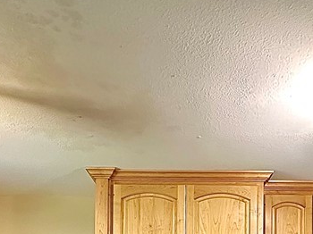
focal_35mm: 41
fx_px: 370
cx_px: 192
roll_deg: -0.5
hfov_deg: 45.5
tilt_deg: -1.7
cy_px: 330
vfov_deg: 27.2
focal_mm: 2.22
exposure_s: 1/60
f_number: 2.2
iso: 500
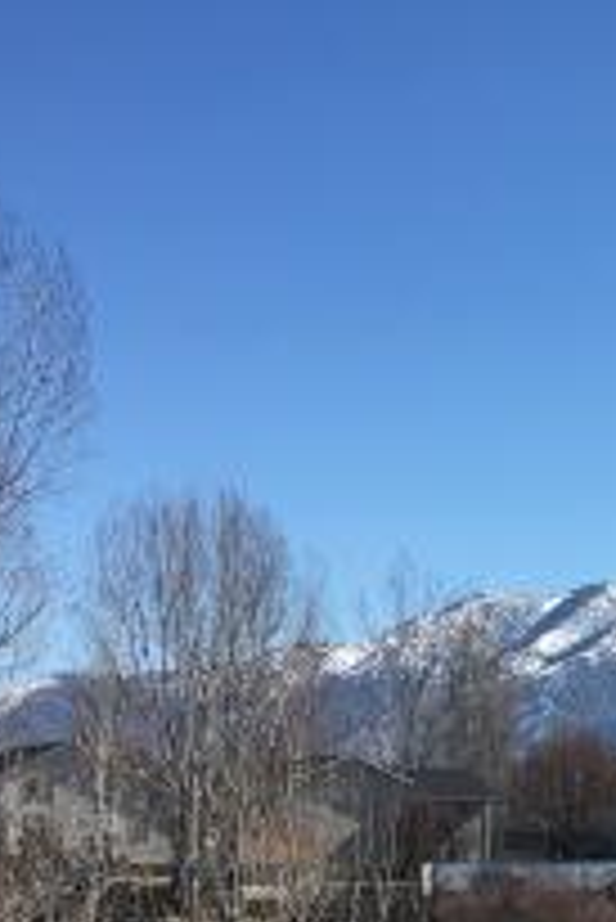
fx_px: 2408
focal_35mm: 94
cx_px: 935
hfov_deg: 13.7
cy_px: 859
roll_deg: +0.2
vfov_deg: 21.1
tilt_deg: +0.3
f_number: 2.2
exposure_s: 1/2262
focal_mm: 4.15
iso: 25
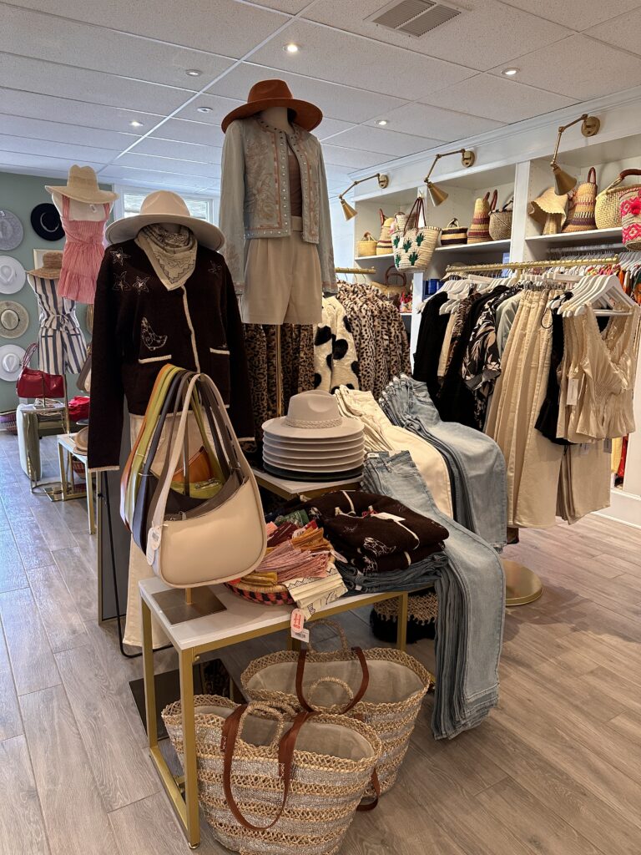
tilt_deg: -10.6
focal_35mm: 24
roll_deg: -1.4
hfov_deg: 56.8
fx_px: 593
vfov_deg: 71.6
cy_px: 428
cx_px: 320
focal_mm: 6.86
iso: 250
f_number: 1.78
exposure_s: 1/60
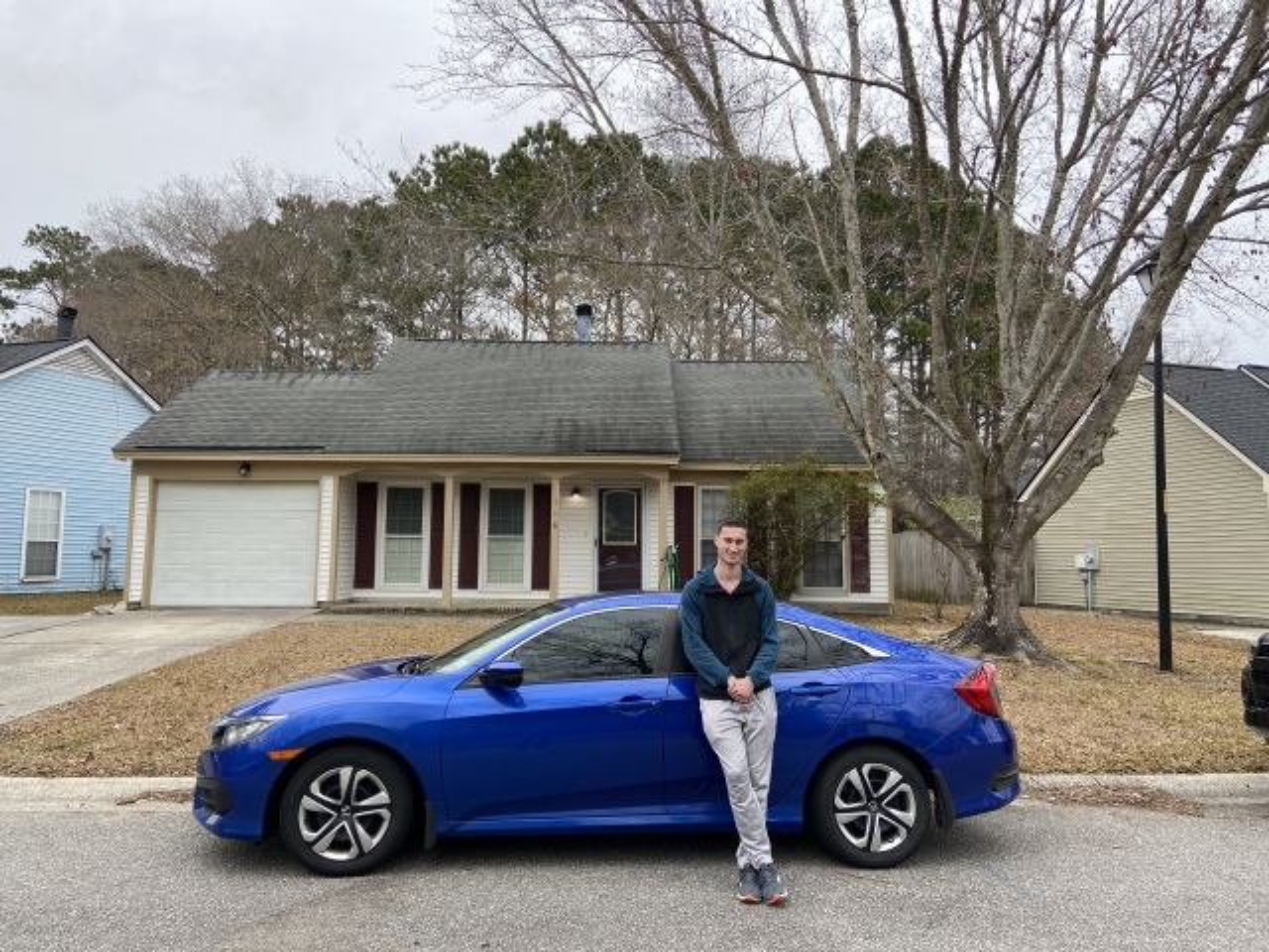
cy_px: 476
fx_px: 953
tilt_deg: +4.9
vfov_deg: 53.1
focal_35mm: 26
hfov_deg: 67.3
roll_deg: -1.1
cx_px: 634
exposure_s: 1/306
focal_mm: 4.25
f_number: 1.8
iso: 32
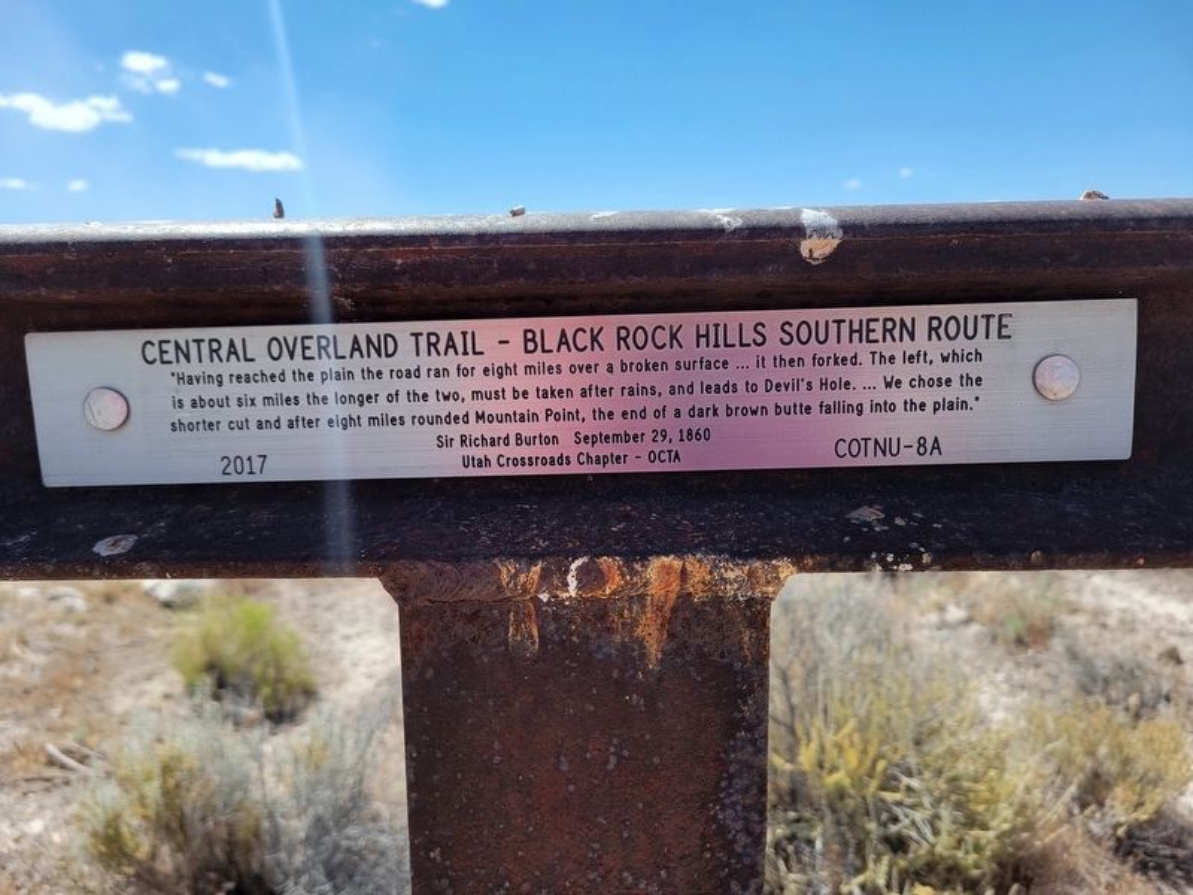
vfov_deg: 53.1
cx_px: 596
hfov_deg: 67.3
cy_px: 448
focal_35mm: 26
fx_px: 896
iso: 40
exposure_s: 1/1936
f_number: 1.8
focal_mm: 5.4
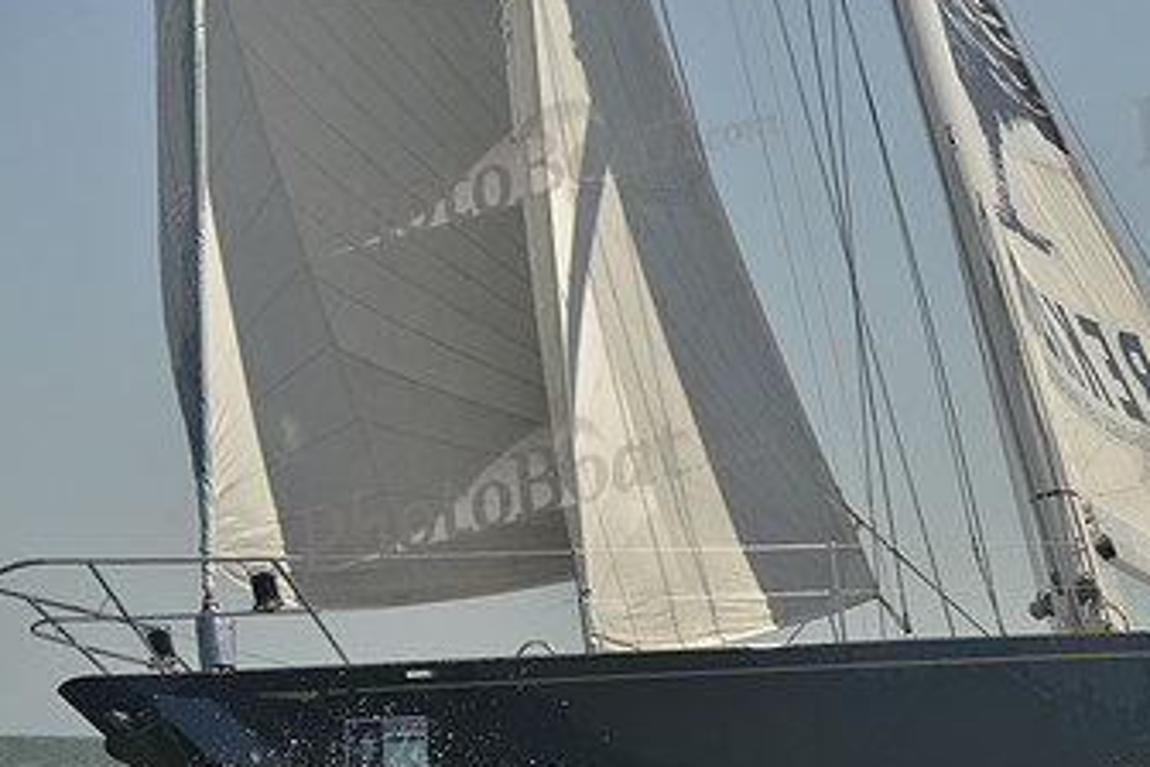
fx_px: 3865
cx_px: 958
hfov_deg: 16.8
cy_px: 618
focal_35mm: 121
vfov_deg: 11.3
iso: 280
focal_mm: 70
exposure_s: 1/1000
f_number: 8
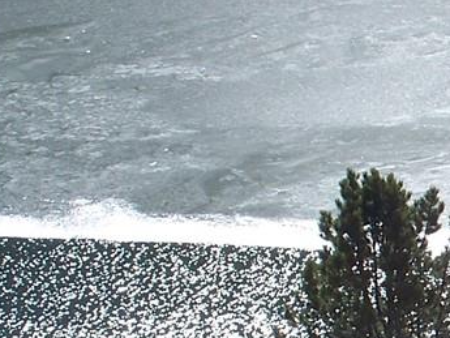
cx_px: 800
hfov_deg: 11.1
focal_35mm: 167
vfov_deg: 8.9
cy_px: 235
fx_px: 2172
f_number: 5
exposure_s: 1/320
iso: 80
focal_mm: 7.54
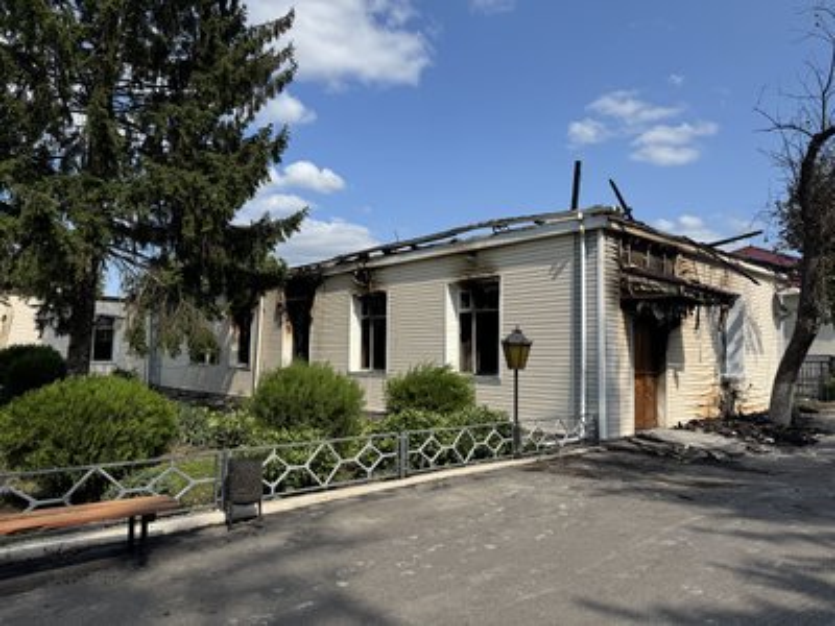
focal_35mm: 24
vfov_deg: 56.8
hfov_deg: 71.6
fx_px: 579
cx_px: 418
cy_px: 313
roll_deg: -0.7
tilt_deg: +4.4
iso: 80
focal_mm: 6.76
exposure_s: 1/5348
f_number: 1.78
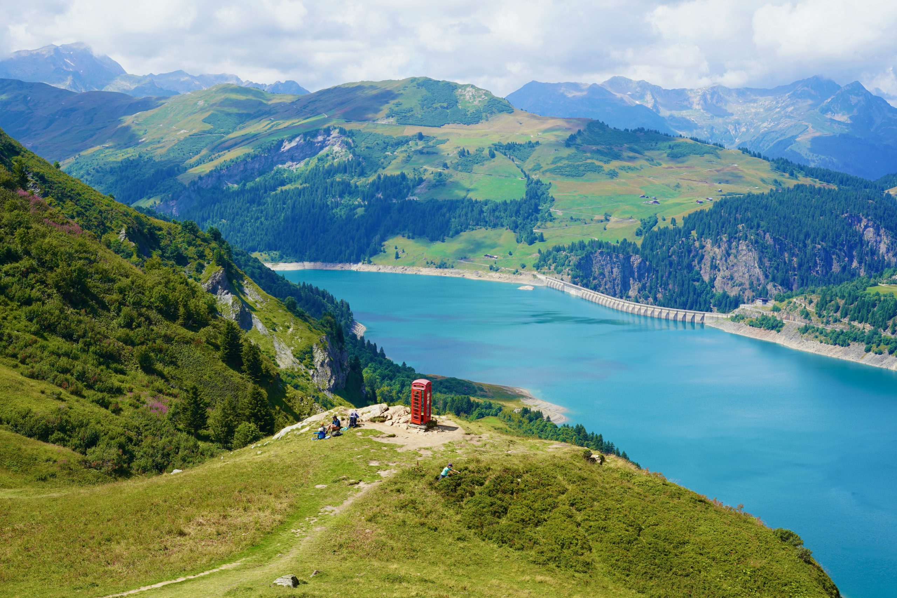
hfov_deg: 39.6
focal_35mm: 50
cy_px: 299
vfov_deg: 27.0
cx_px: 448
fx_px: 1246
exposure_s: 1/125
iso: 100
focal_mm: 50
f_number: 9
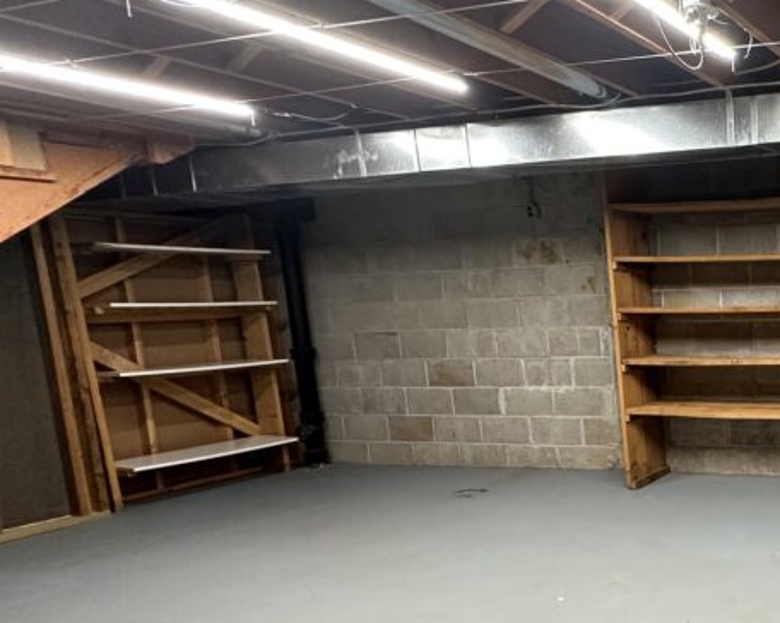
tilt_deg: -7.7
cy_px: 390
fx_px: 738
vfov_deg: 45.3
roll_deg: +2.4
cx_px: 890
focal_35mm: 32
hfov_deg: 41.8
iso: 250
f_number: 2.2
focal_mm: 2.22
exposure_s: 1/120
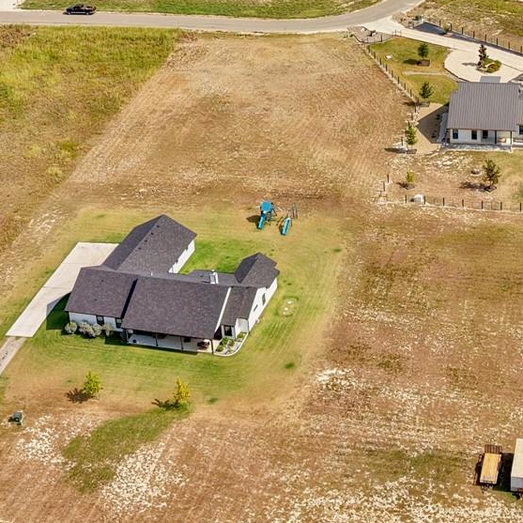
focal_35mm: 78
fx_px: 1333
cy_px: 83
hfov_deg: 21.6
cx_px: 497
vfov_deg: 21.8
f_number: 1.8
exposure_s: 1/320
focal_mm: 8.67
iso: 200
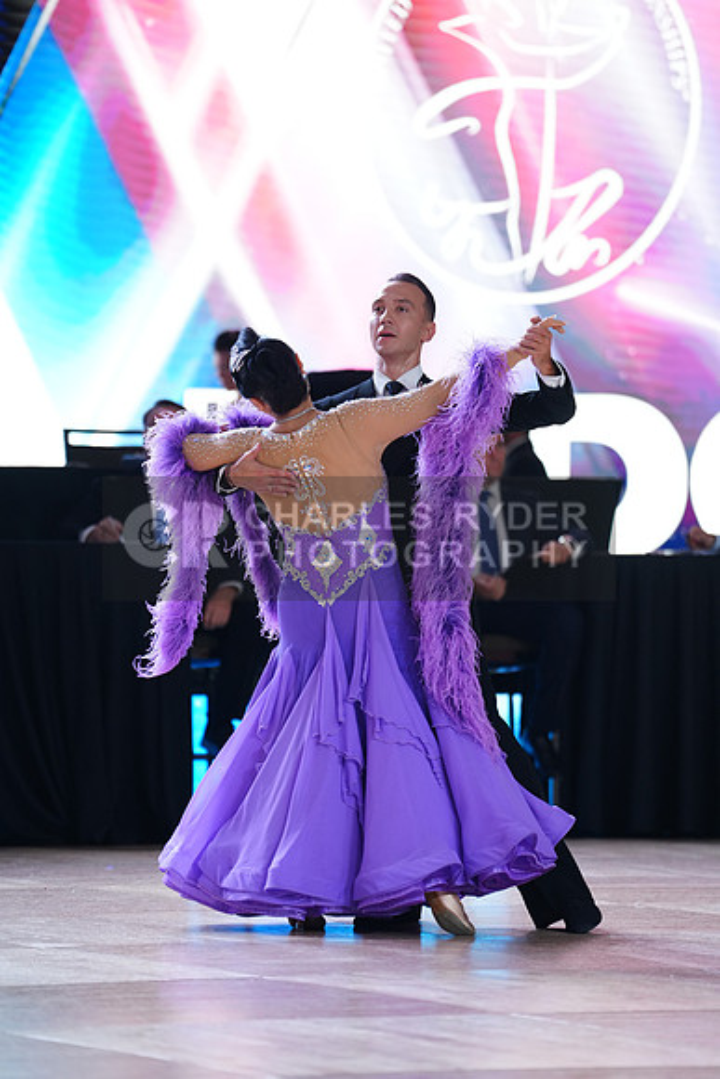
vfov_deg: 10.3
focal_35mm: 200
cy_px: 540
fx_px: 5996
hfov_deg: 6.9
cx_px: 360
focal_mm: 200
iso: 800
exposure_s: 1/500
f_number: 2.8
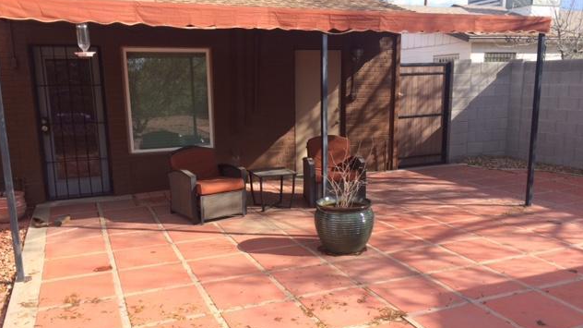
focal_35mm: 32
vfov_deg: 36.6
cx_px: 291
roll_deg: +0.6
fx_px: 495
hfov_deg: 61.0
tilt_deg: -10.3
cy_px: 185
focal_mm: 4.15
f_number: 2.2
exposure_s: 1/805
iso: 32
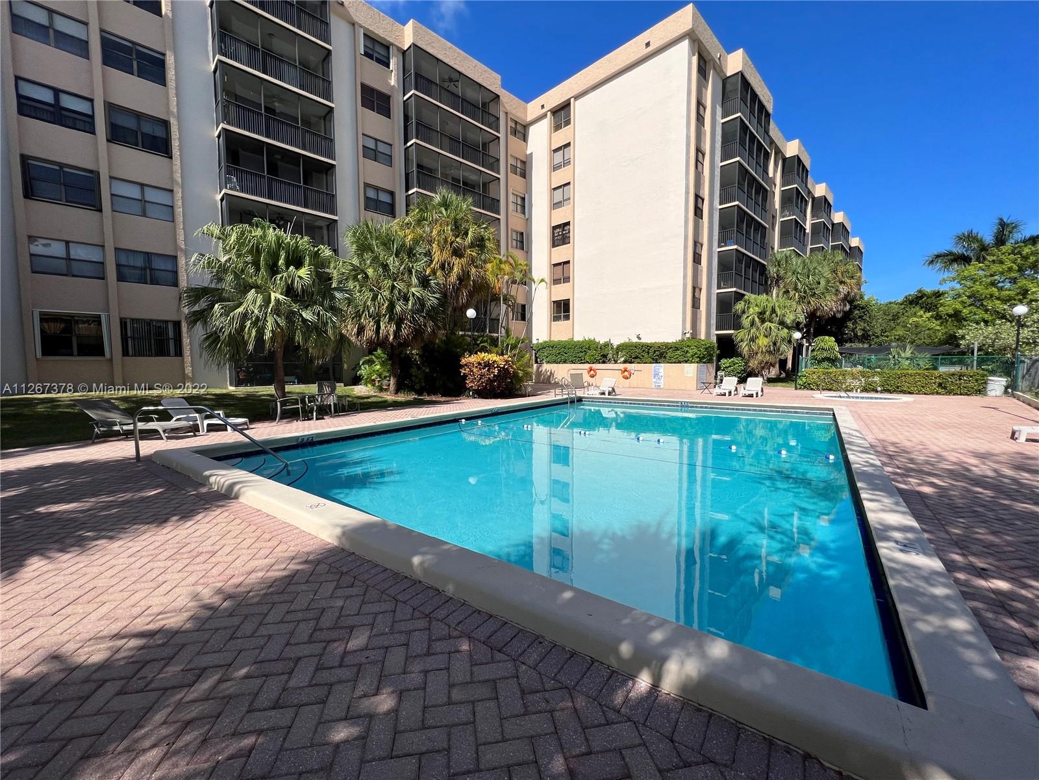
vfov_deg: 89.9
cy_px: 390
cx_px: 520
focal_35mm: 13
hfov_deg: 106.2
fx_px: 390
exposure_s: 1/2481
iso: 32
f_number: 1.8
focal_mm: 1.57
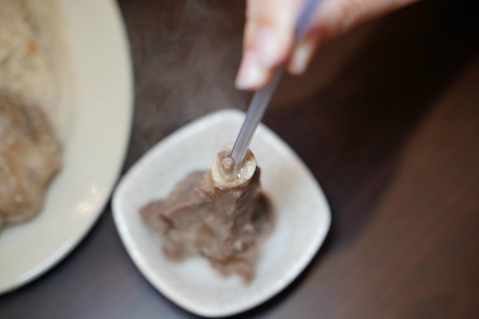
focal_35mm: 75
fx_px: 998
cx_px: 240
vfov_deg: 18.2
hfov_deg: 27.0
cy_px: 160
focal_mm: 75
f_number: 4
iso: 400
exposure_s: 1/80
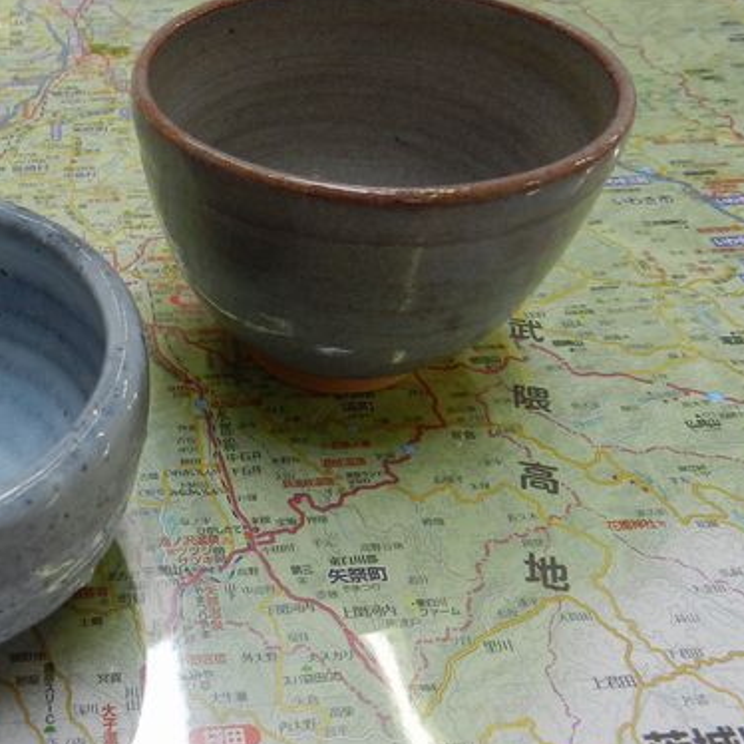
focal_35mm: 38
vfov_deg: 43.8
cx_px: 121
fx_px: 924
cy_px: 387
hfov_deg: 41.5
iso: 160
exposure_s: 1/30
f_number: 3.4
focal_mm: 4
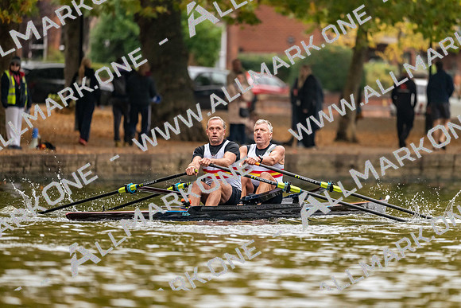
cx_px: 230
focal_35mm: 400
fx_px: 5123
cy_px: 154
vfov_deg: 3.4
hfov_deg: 5.2
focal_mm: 400
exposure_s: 1/2500
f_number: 4.5
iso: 2800
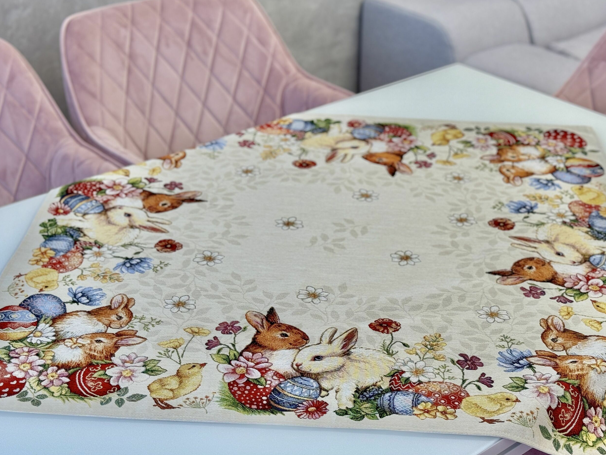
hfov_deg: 31.2
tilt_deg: -28.6
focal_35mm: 62
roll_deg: -2.4
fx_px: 1085
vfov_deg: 23.6
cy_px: 245
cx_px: 312
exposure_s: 1/100
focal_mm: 6.86
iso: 50
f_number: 1.78
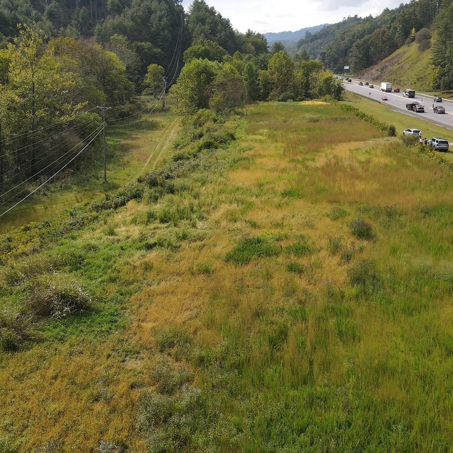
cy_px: 231
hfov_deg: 43.6
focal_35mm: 38
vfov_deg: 43.9
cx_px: 278
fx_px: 563
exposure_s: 1/400
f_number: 2.8
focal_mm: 4.5
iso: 100
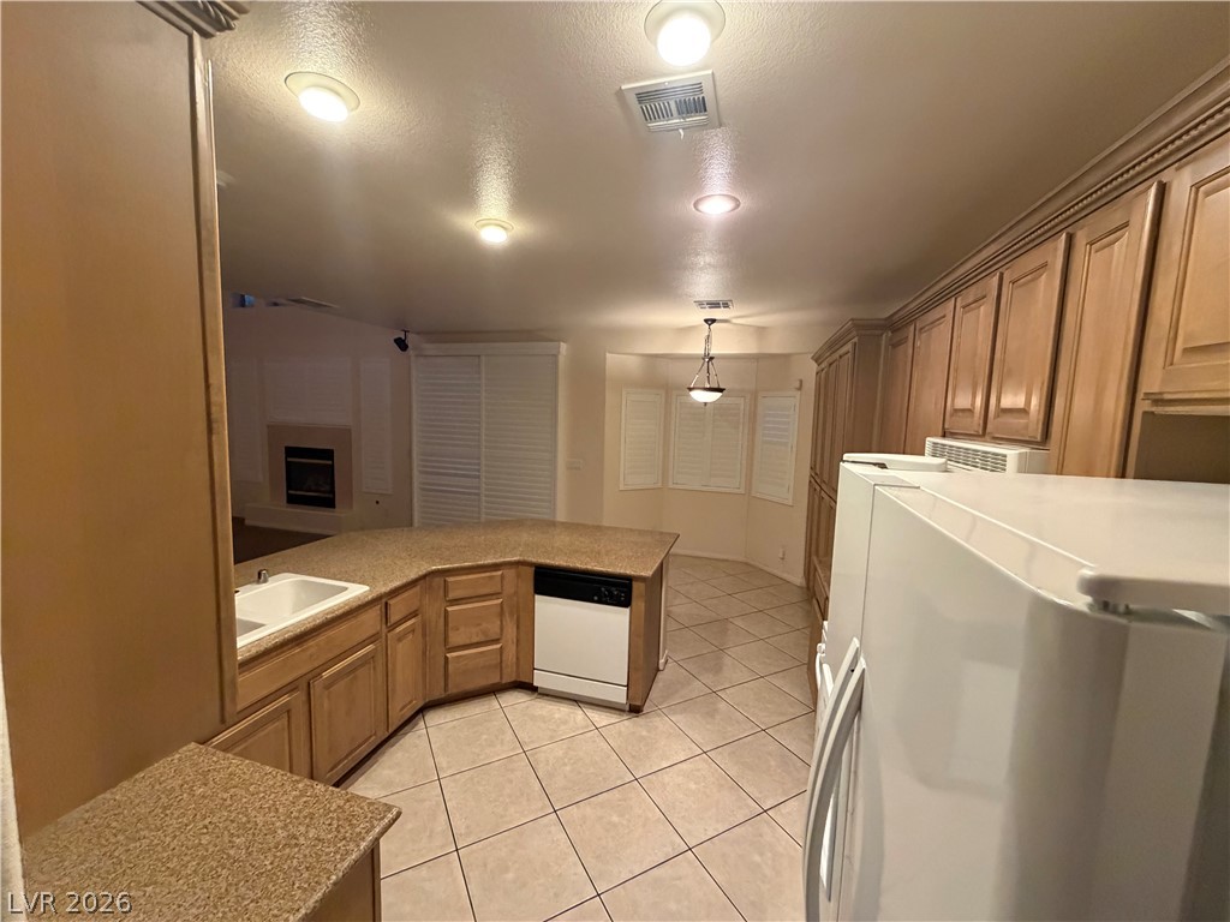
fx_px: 497
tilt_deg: -6.1
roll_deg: -1.1
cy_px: 461
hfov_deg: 102.1
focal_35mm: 14
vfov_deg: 85.7
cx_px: 615
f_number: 2.2
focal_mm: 2.22
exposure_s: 1/60
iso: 800
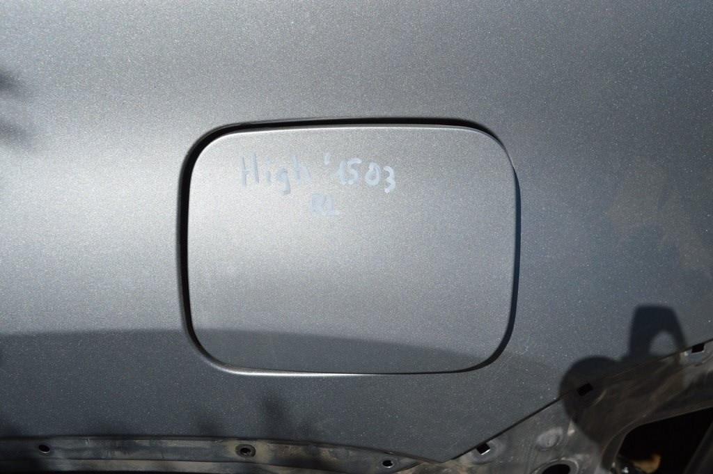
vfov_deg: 43.5
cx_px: 356
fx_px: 594
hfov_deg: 62.0
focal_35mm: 30
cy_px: 237
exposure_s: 1/400
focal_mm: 20
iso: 100
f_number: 9
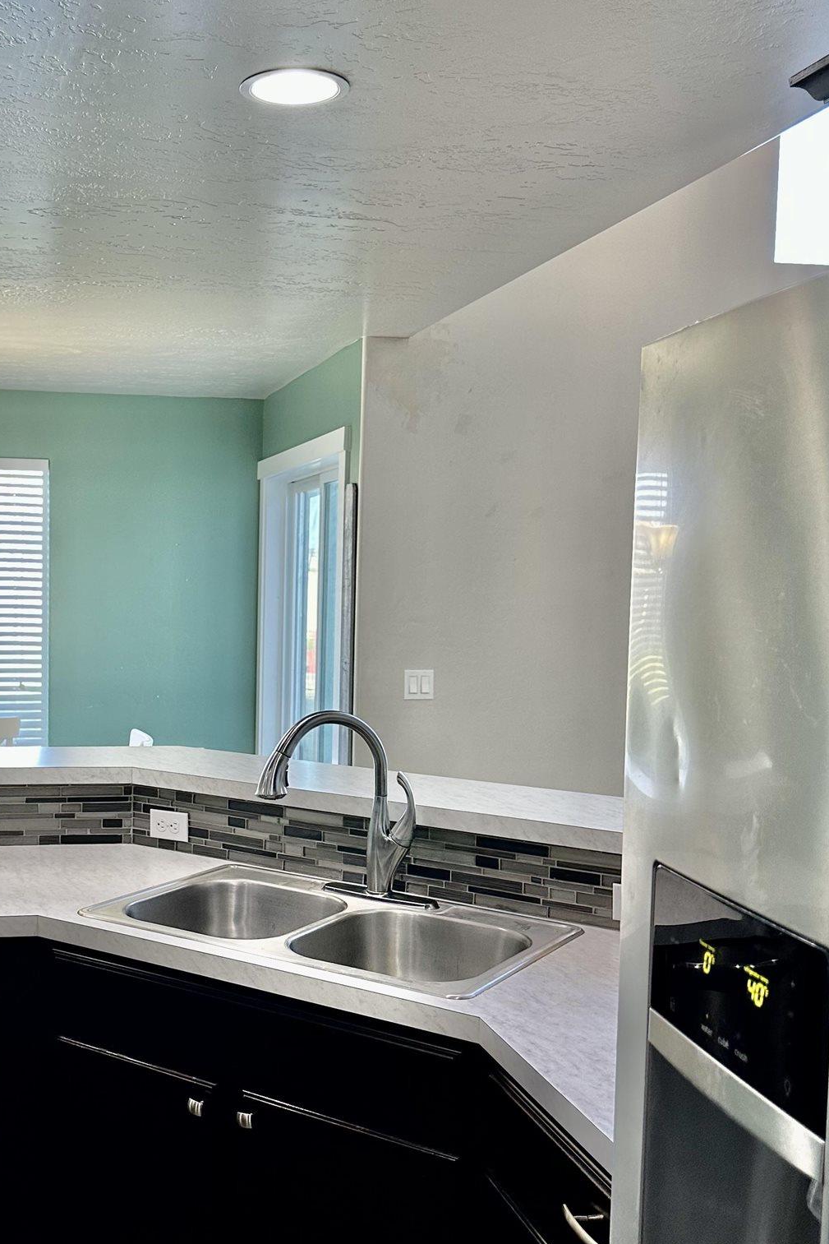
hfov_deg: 34.2
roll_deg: -0.6
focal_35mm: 38
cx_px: 186
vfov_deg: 50.7
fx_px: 1312
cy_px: 654
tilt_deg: -4.3
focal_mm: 6.86
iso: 160
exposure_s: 1/120
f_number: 1.78
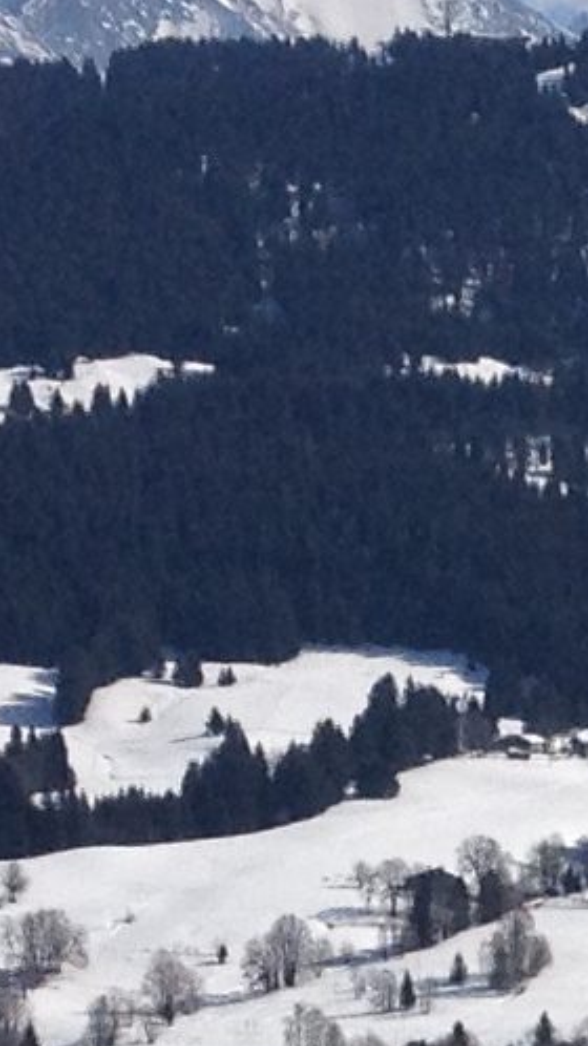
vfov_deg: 8.5
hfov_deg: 4.7
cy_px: 1292
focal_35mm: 250
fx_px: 6932
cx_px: 1361
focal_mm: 4.28
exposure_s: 1/4255
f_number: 2.4
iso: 64
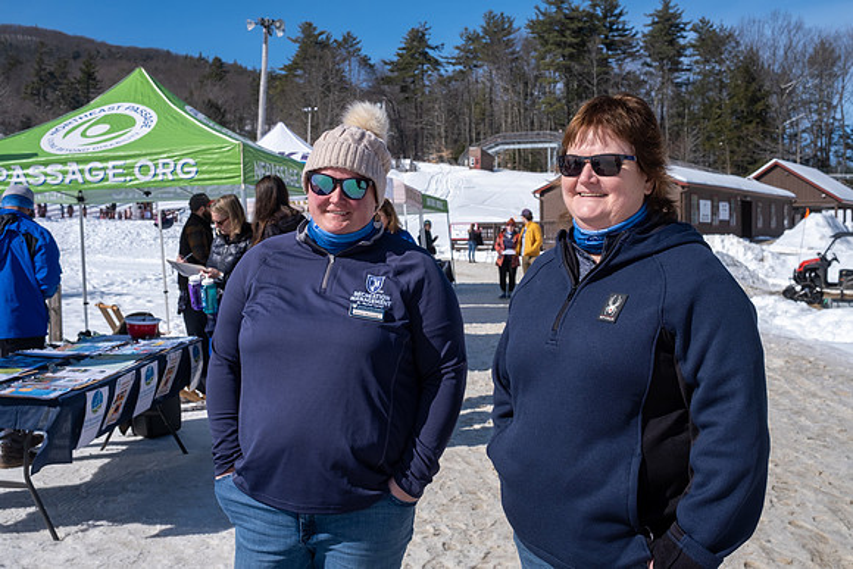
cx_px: 426
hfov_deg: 54.4
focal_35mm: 35
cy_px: 284
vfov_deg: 37.9
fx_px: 829
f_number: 7.1
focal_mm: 23
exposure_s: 1/1000
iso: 320
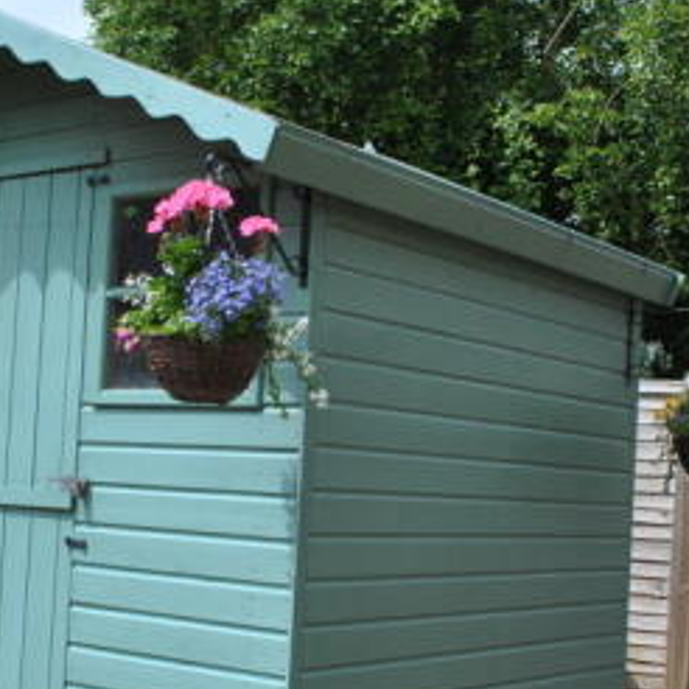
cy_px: 464
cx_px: 281
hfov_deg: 28.1
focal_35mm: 61
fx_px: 1374
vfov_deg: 28.0
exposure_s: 1/200
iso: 100
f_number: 7.1
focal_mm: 18
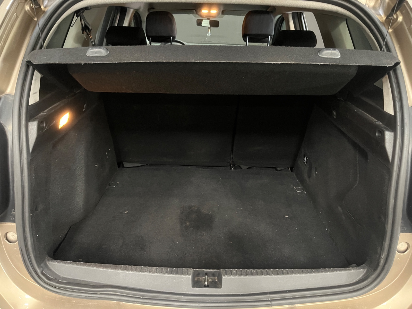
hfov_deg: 67.3
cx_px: 206
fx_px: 309
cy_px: 154
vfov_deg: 53.1
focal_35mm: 26
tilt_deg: -24.6
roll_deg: -1.0
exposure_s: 1/25
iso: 640
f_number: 1.6
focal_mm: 5.1
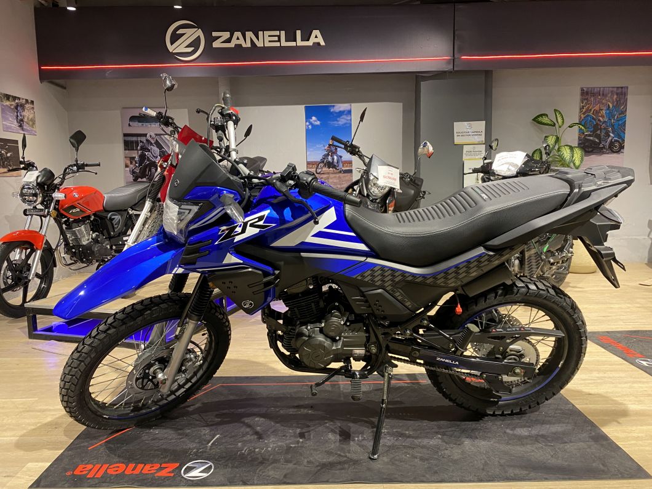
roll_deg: +1.4
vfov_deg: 53.1
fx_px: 490
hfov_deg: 67.3
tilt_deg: -7.1
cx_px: 326
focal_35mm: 26
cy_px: 244
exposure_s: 1/50
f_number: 1.8
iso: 250
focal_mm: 4.25
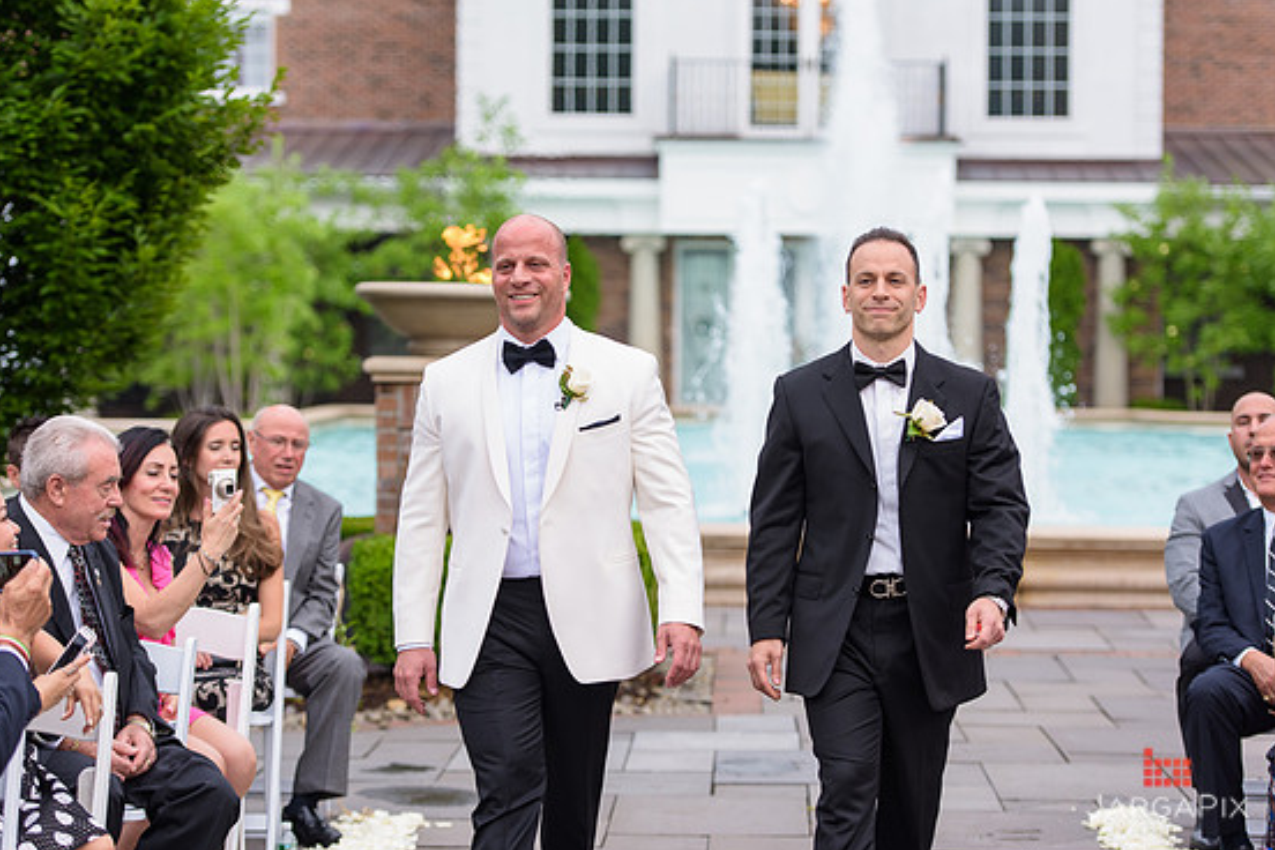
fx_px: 3648
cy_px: 422
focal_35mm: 103
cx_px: 638
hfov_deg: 19.8
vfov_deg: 13.3
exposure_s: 1/250
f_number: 3.2
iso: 200
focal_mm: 98
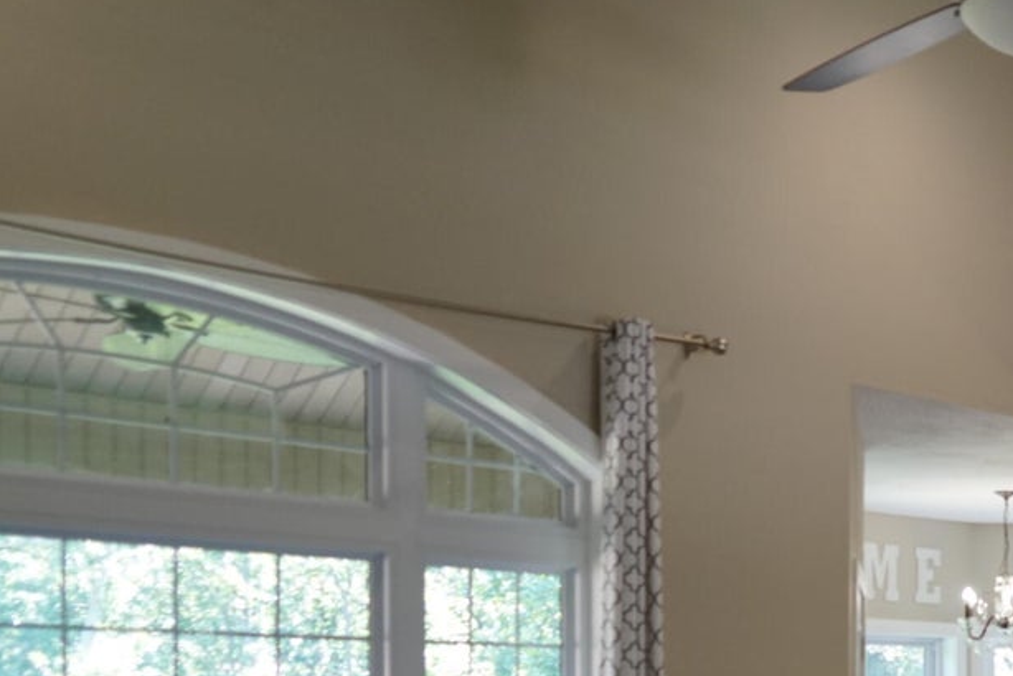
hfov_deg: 28.0
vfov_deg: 20.0
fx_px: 1830
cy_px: 745
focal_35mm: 65
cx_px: 1133
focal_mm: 26
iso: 1000
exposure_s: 1/160
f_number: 4
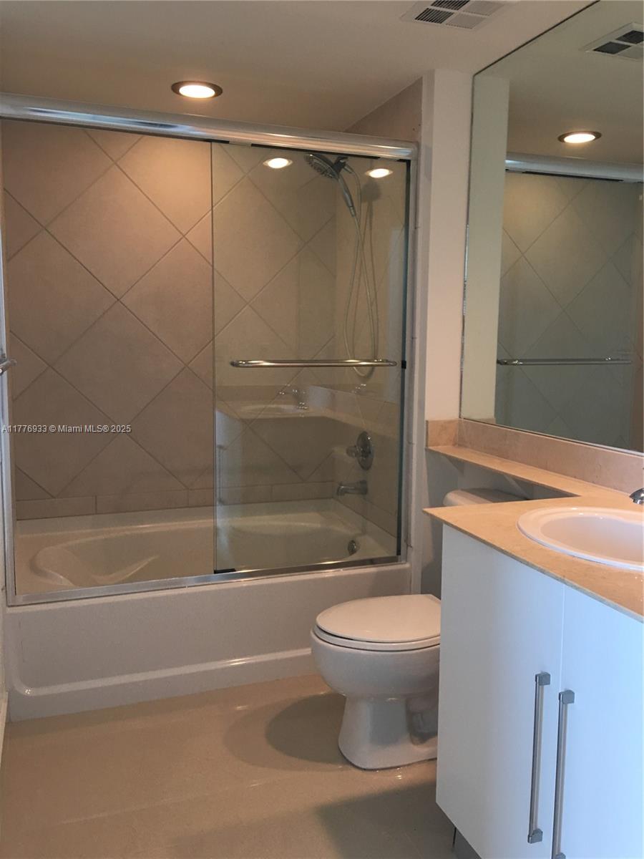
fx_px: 719
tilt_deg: -6.5
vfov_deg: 61.7
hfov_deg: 48.2
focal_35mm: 29
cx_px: 322
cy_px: 430
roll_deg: -0.8
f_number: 2.2
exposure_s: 1/30
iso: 40
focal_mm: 4.15
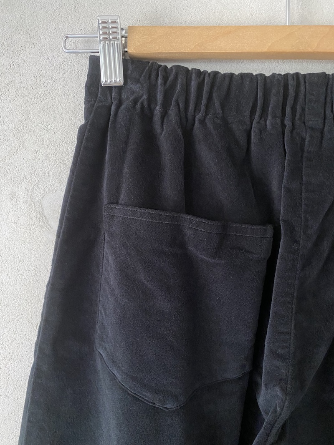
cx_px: 167
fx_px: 335
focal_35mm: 26
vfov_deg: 67.3
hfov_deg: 53.1
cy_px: 222
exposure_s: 1/60
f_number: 1.8
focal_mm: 4.25
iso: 200
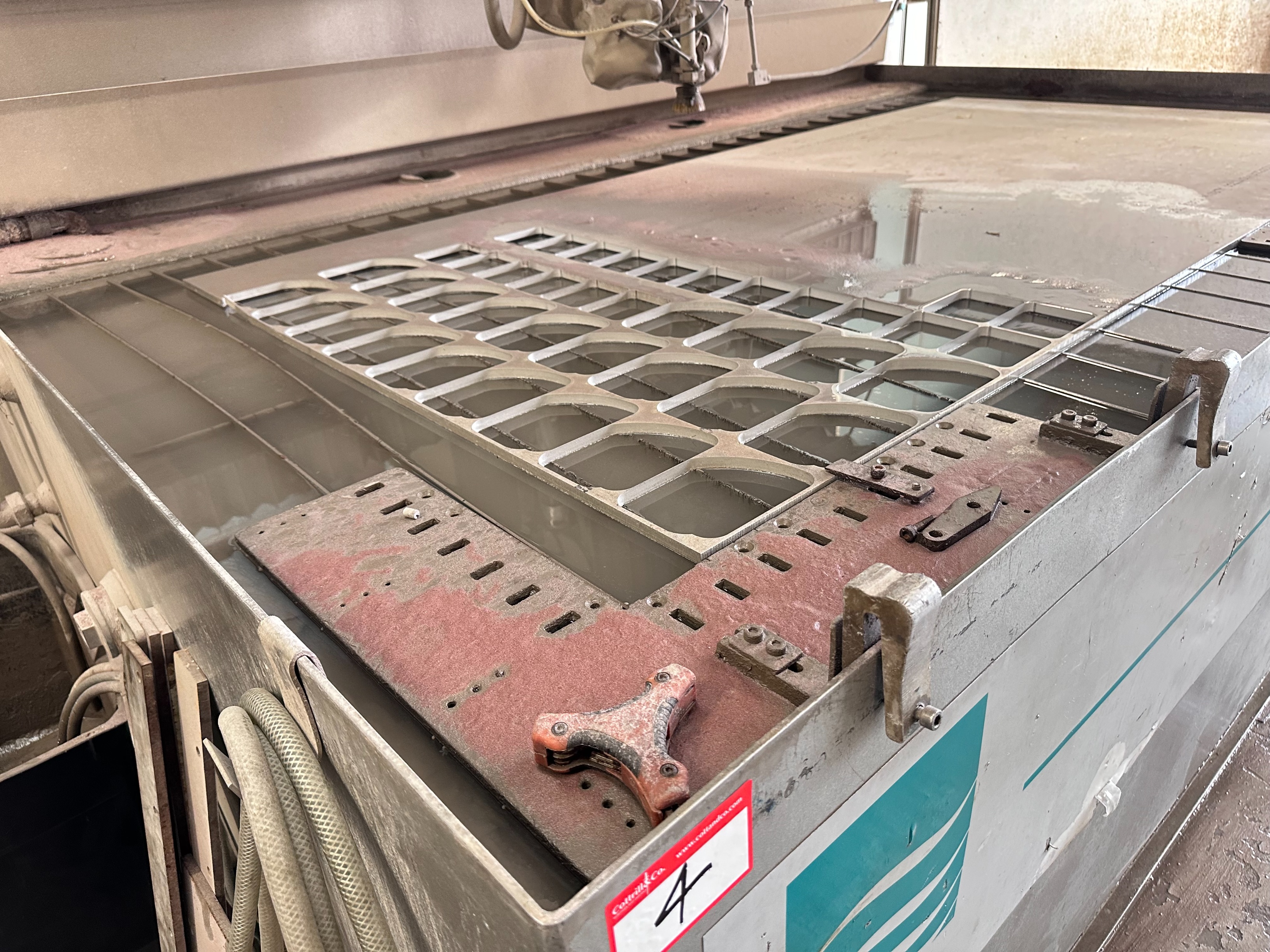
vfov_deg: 56.8
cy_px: 476
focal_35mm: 24
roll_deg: +4.4
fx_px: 881
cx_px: 635
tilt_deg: -28.4
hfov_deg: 71.6
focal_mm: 6.86
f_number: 1.78
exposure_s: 1/50
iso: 320
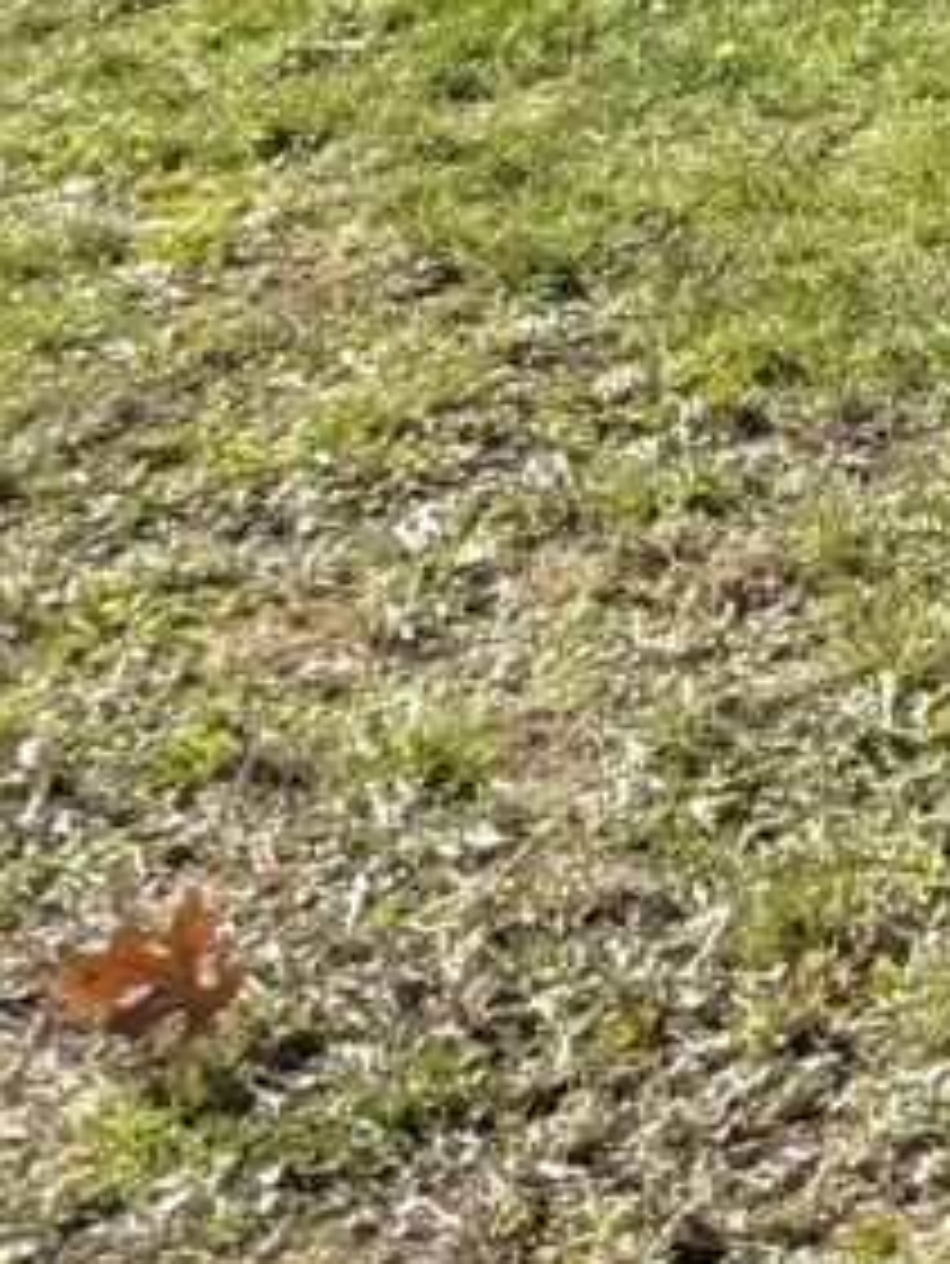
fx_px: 4790
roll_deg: +0.9
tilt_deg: +3.3
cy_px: -1520
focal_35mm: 131
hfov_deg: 9.7
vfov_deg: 12.6
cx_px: 2440
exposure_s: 1/2703
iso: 80
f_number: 1.78
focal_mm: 6.76
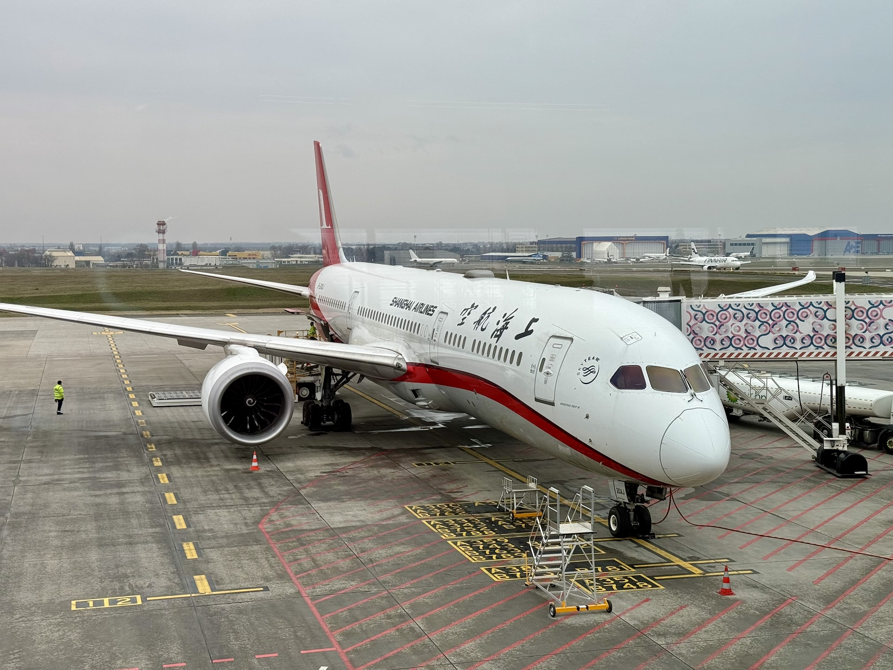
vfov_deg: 30.3
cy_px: 335
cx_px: 446
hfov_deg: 39.7
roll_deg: +0.2
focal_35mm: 48
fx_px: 1238
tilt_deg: -5.2
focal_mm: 6.86
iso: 64
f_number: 1.78
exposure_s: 1/1215
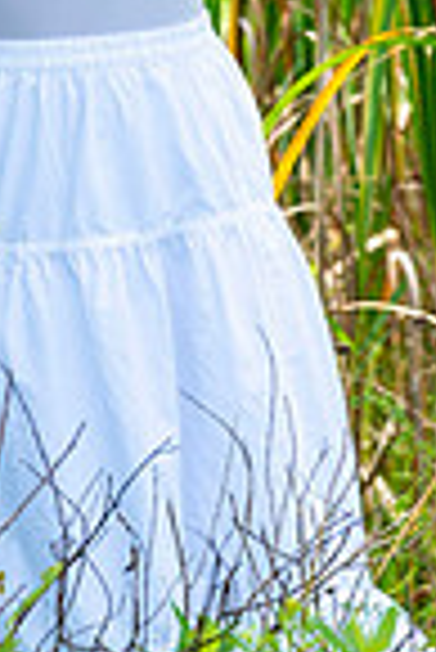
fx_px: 6760
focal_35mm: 373
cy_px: -36
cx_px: 135
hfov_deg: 3.7
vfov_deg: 5.5
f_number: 6.3
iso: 160
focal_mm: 120
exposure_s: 1/320
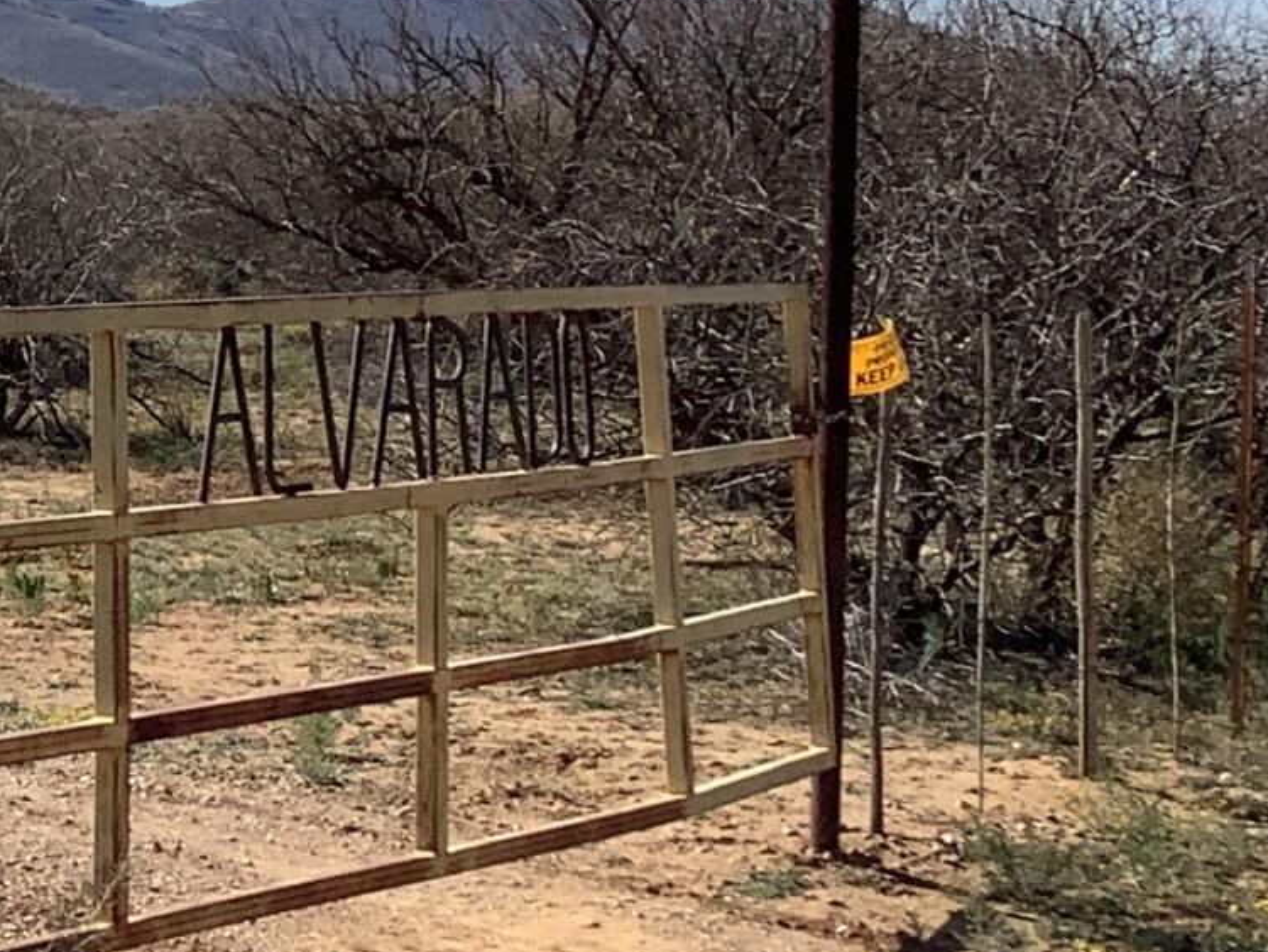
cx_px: -497
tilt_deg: -2.2
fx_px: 4544
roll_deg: +1.1
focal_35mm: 124
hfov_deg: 15.0
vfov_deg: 12.0
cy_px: 418
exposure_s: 1/2092
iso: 25
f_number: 2.4
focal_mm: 3.3
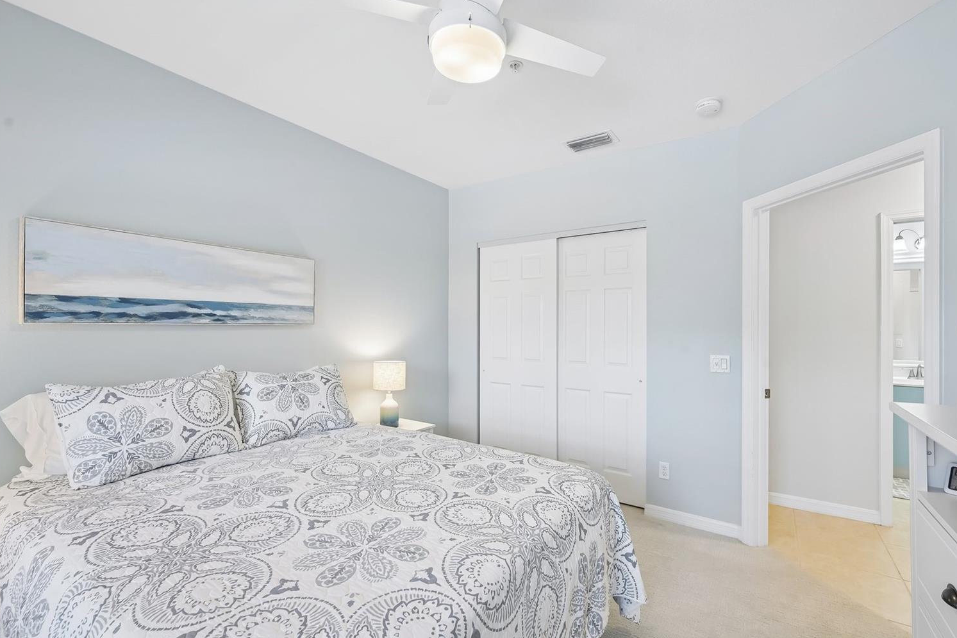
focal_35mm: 16
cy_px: 329
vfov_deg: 75.3
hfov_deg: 98.3
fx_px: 413
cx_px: 504
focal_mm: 14.5
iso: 400
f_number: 8
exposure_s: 1/25
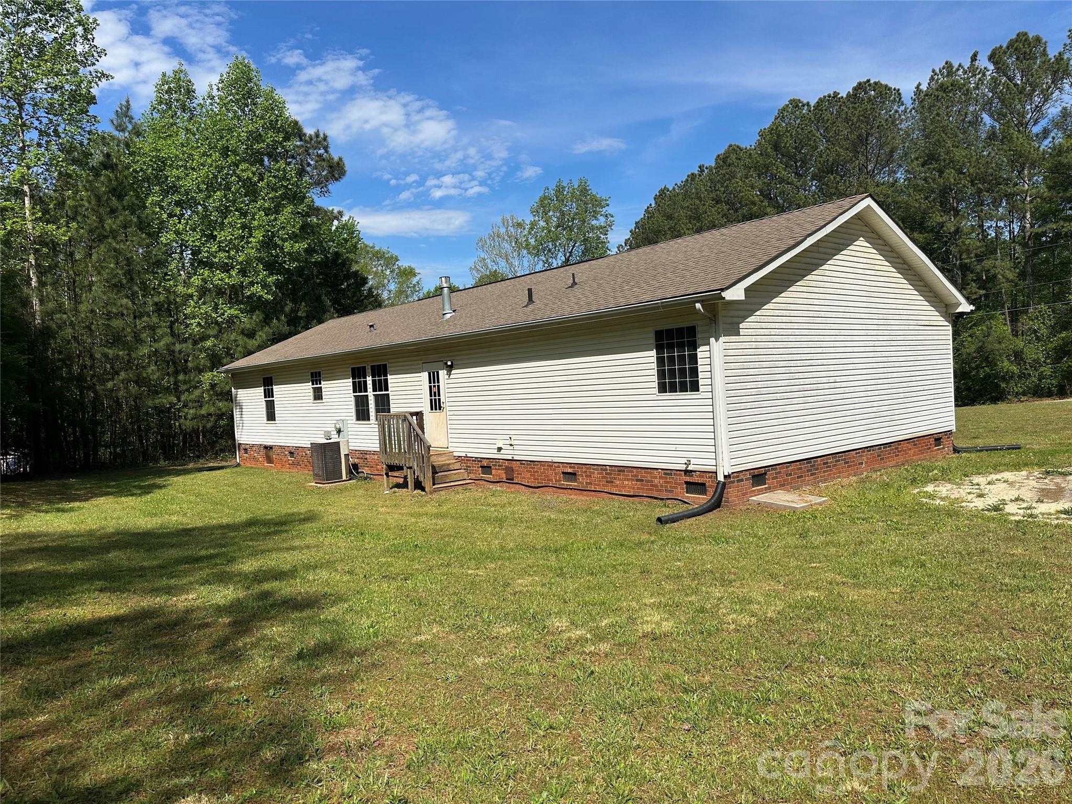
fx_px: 743
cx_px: 536
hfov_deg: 71.6
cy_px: 402
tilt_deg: -5.0
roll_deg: +4.0
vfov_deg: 56.8
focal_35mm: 24
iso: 80
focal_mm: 6.86
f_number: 1.78
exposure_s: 1/7042
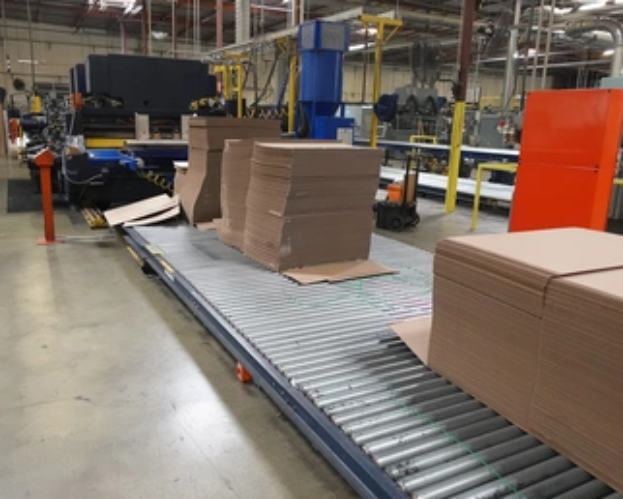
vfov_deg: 51.6
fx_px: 517
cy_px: 243
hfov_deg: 62.1
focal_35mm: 28
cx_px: 294
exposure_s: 1/250
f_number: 1.8
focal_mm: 8.8
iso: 2000
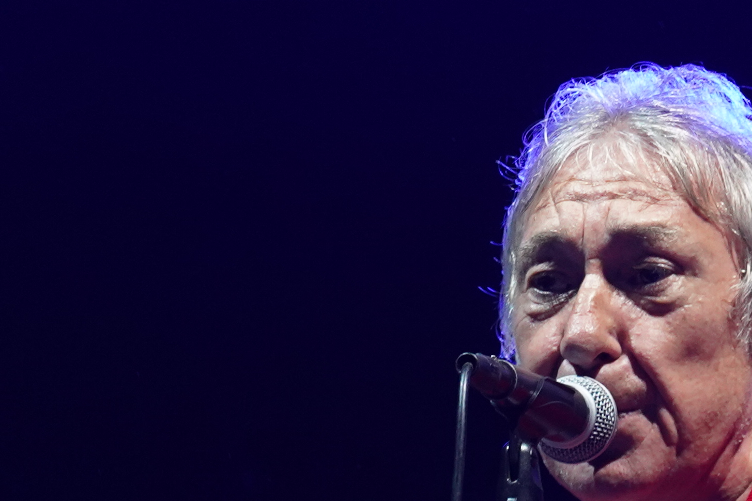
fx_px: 9044
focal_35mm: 433
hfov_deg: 4.8
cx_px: 700
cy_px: 570
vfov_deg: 3.2
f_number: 4
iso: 2500
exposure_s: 1/160
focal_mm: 105
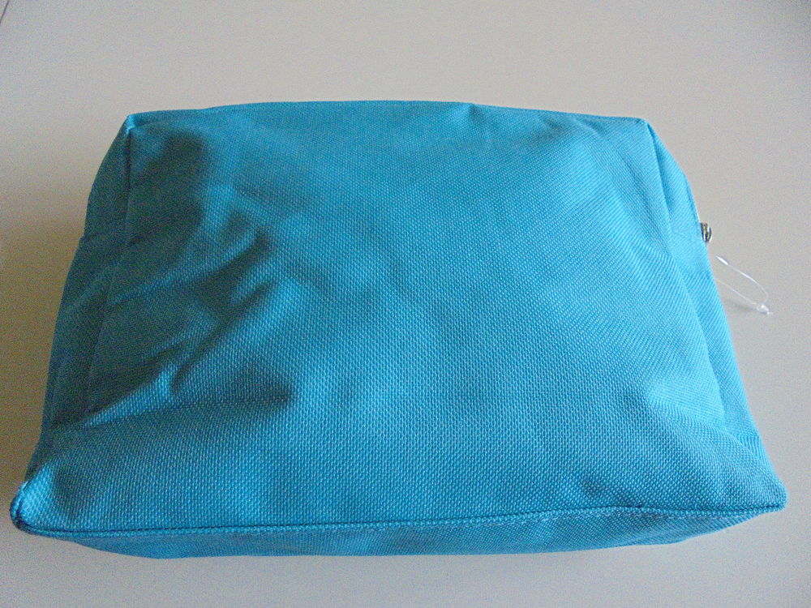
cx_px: 406
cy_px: 304
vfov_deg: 53.1
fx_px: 609
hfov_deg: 67.3
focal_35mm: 26
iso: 800
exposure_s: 1/200
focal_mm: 4.6
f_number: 3.5
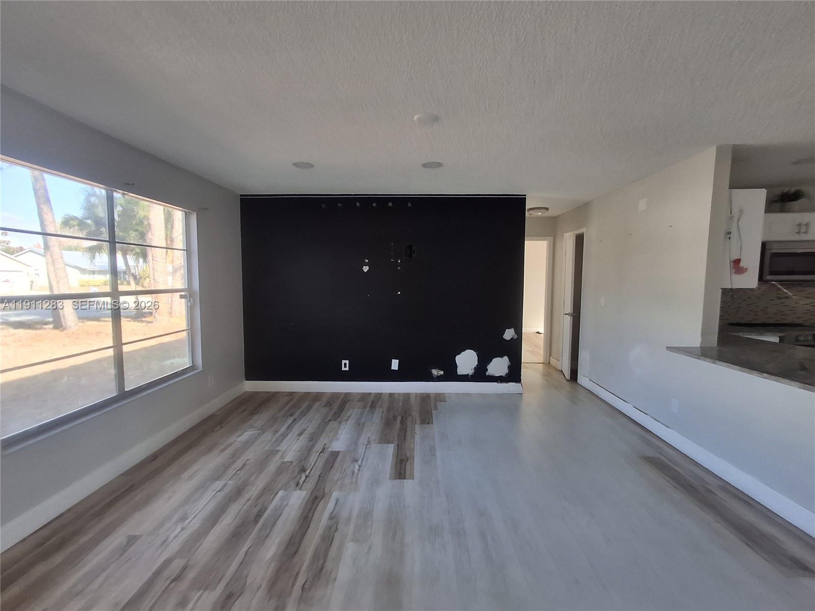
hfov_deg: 94.5
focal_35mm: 16
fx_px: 377
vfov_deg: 78.1
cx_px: 408
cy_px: 306
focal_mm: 1.64
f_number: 2.2
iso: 40
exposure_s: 1/120
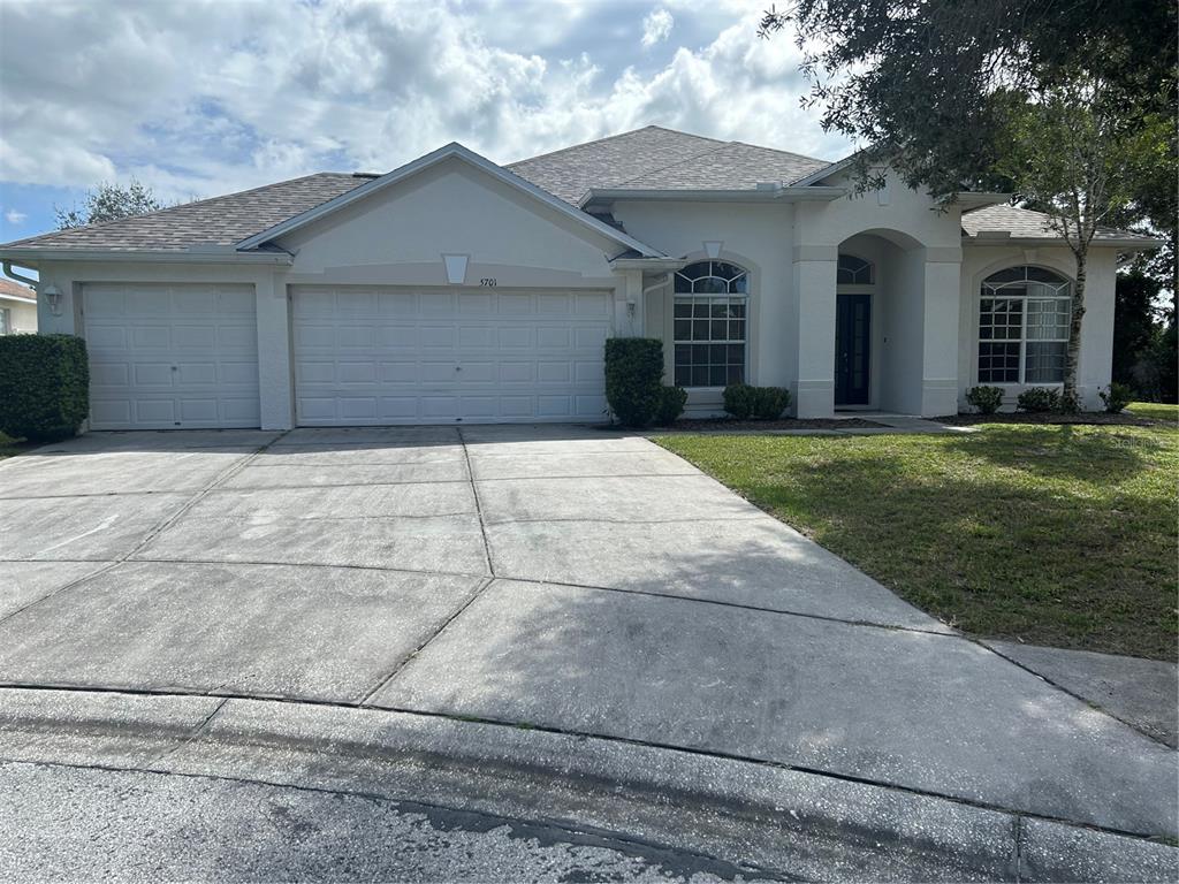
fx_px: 886
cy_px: 442
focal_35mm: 26
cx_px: 590
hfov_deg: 67.3
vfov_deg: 53.1
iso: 50
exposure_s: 1/3165
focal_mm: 5.7
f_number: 1.5
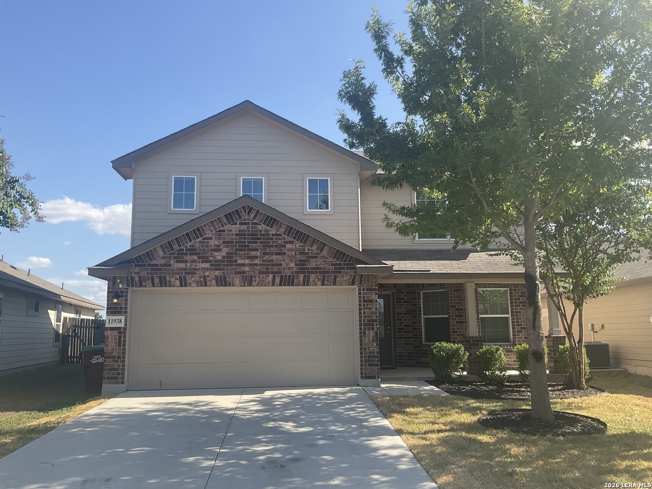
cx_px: 326
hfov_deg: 61.7
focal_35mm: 29
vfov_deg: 48.2
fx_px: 546
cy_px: 244
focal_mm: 3
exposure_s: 1/1035
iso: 16
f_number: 1.8
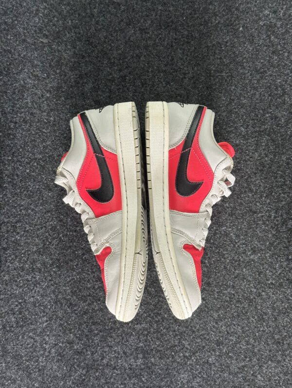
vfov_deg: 39.6
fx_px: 539
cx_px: 146
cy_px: 194
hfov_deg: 30.3
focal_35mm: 48
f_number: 1.78
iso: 200
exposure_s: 1/50
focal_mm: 6.86
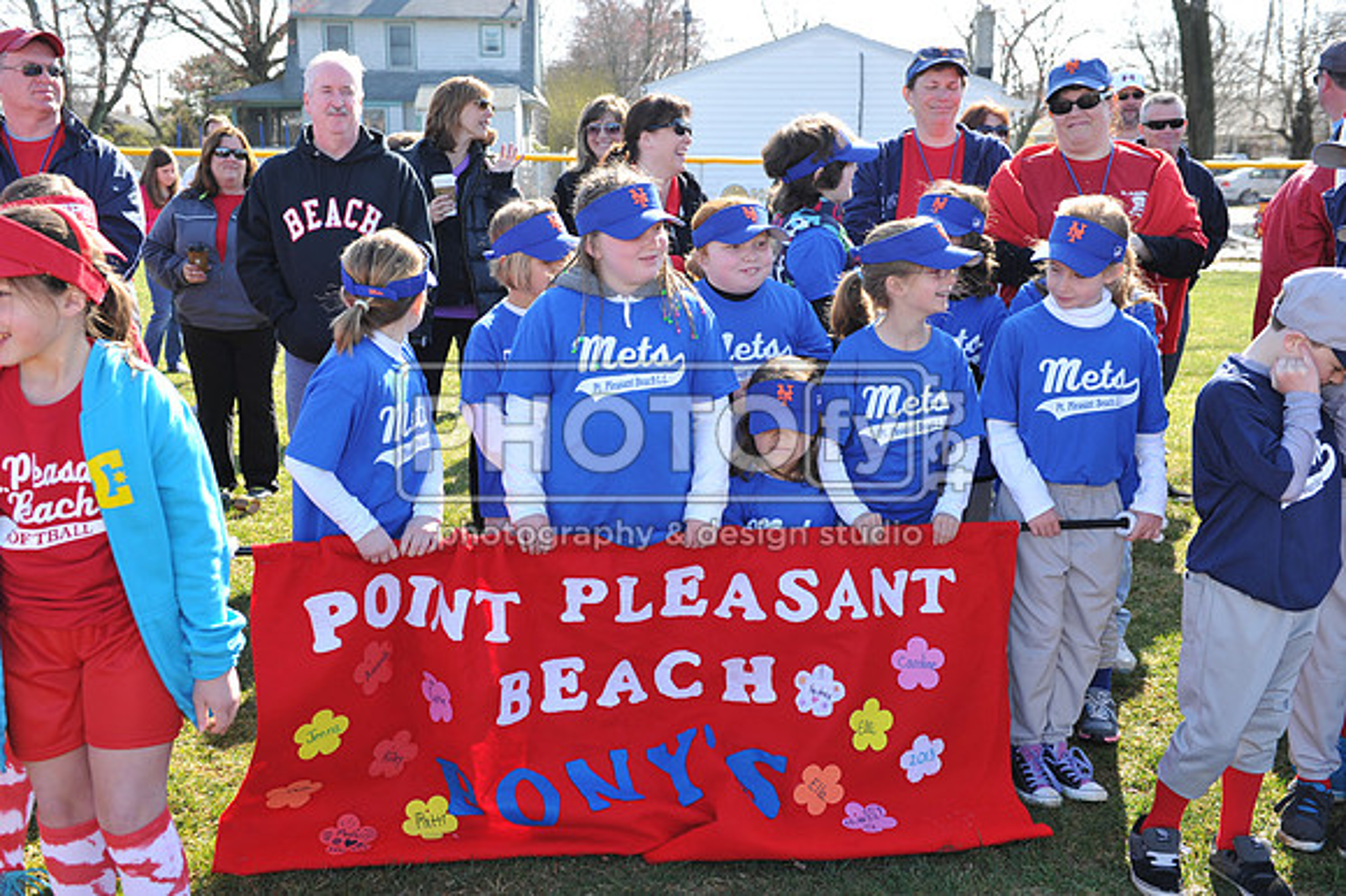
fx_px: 1495
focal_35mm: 40
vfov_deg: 33.4
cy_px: 448
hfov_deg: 48.5
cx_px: 673
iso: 200
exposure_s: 1/250
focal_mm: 40
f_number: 5
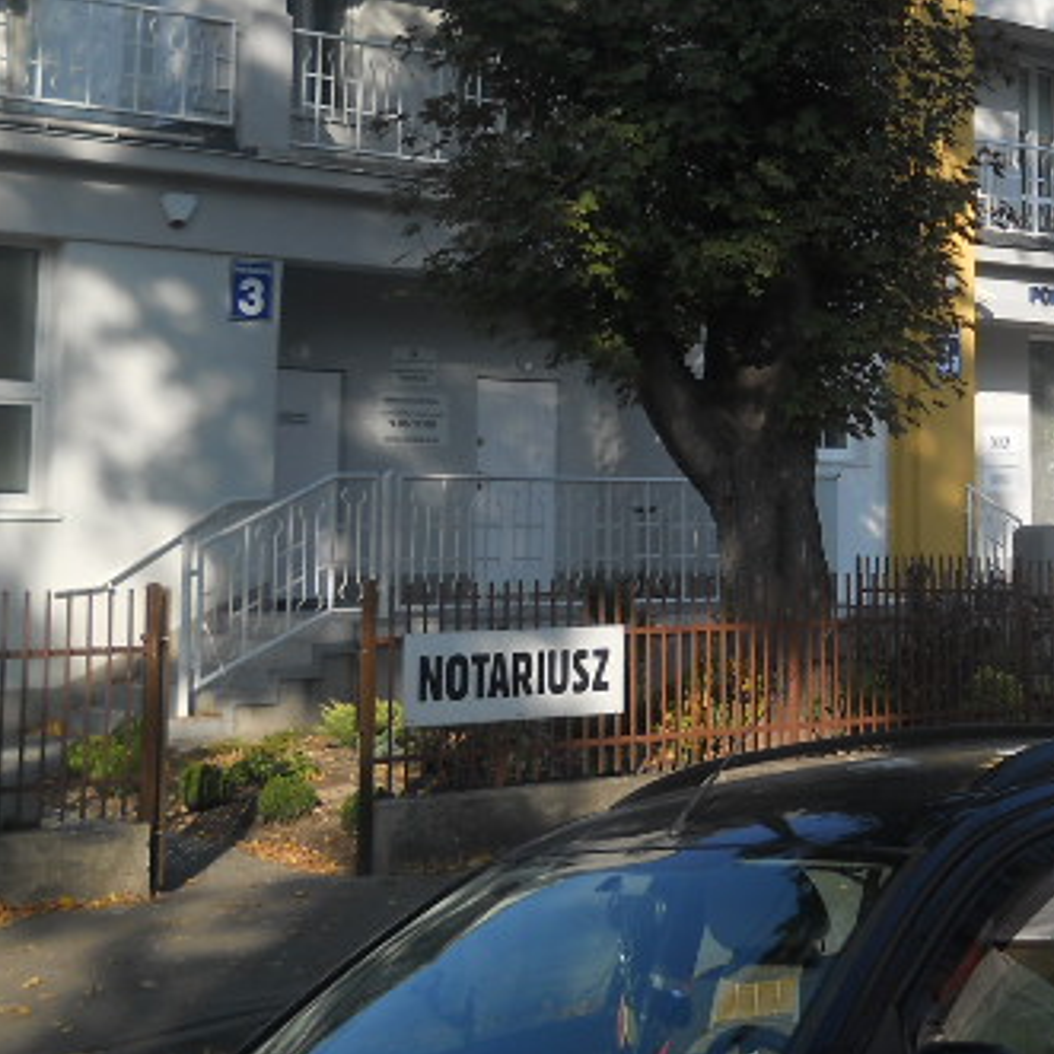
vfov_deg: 24.5
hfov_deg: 24.0
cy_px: 328
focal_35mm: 70
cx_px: 949
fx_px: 2411
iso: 80
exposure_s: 1/200
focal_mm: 6.72
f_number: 5.5
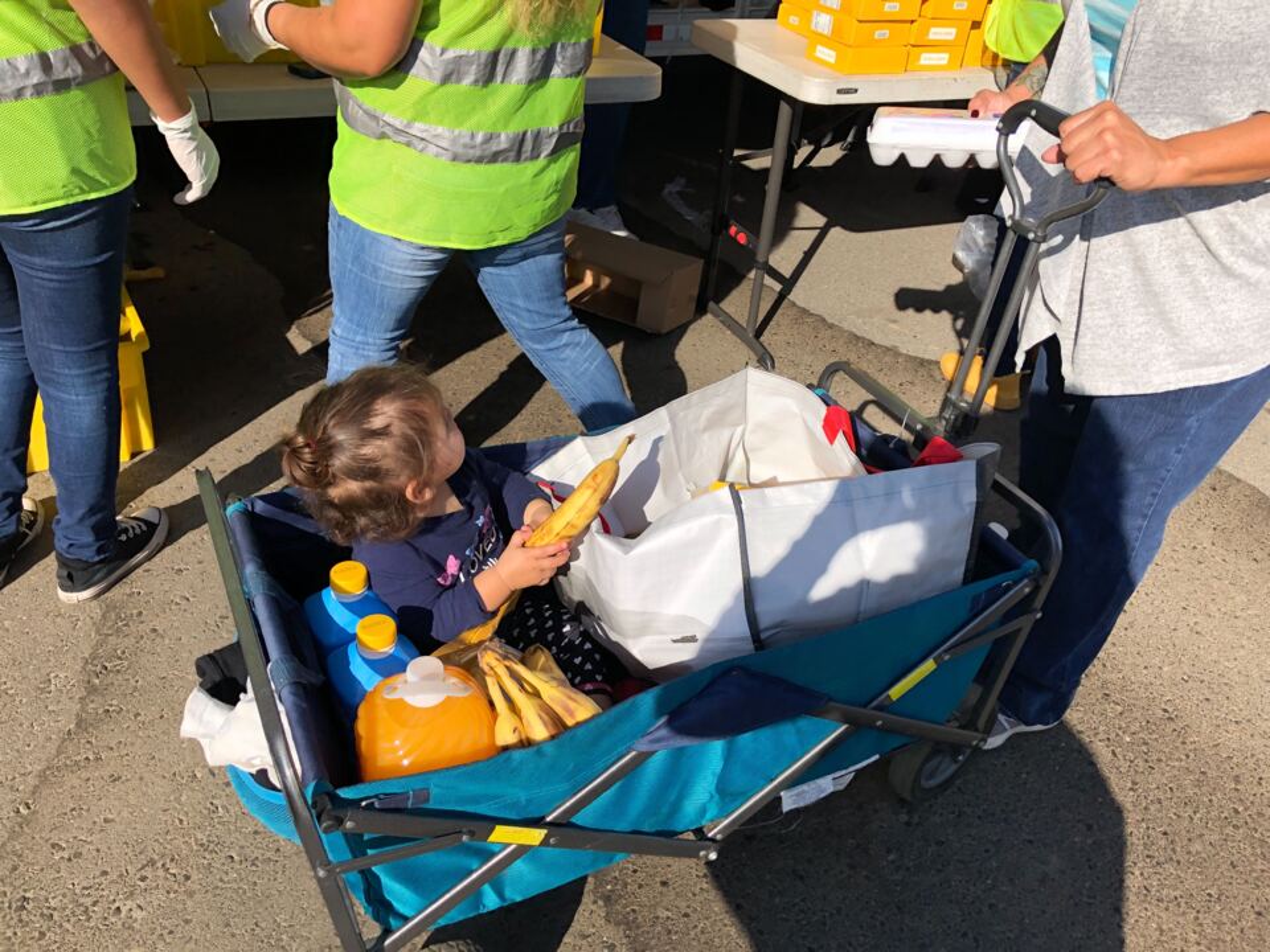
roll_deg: -5.7
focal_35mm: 28
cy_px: 476
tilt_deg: -34.5
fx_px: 1027
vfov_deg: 49.7
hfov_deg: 63.4
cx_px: 635
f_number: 1.8
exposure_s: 1/1675
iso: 20
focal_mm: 3.99
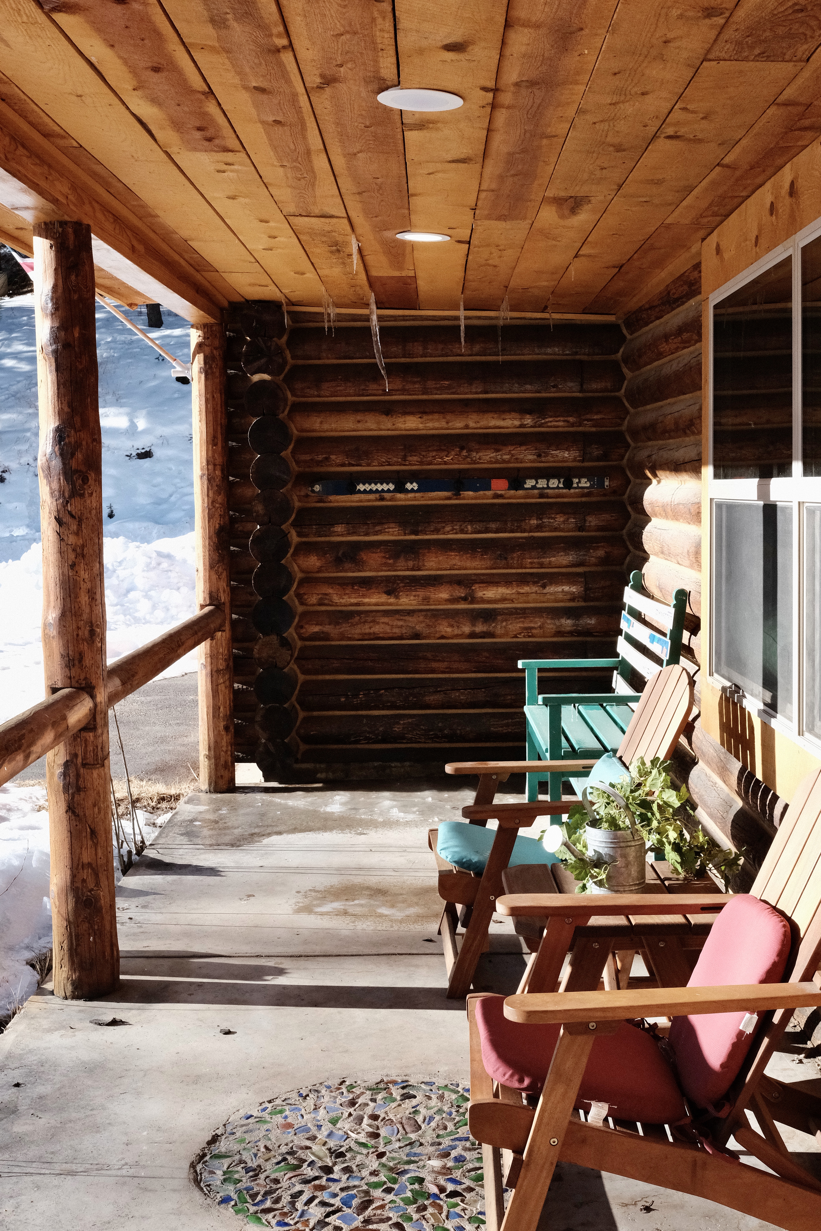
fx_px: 1402
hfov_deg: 32.6
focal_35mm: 41
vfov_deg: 47.4
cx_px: 410
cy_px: 616
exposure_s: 1/500
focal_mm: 27
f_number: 11
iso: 1600
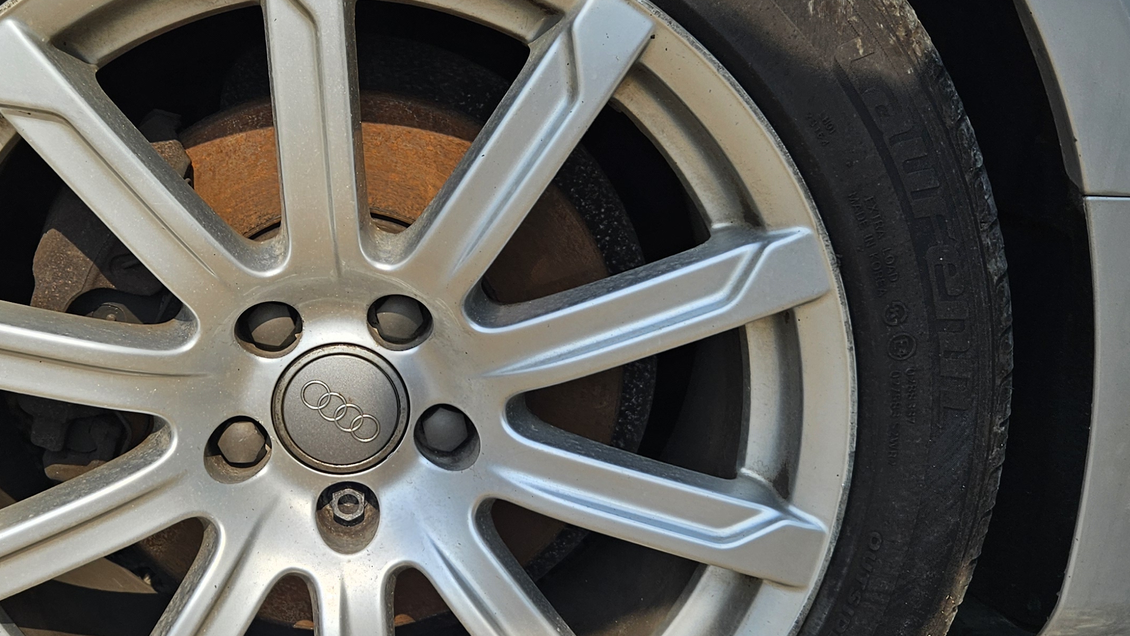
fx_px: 1408
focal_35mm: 47
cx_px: 396
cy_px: 304
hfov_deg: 43.2
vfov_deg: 25.4
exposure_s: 1/2222
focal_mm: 5.4
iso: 25
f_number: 1.8
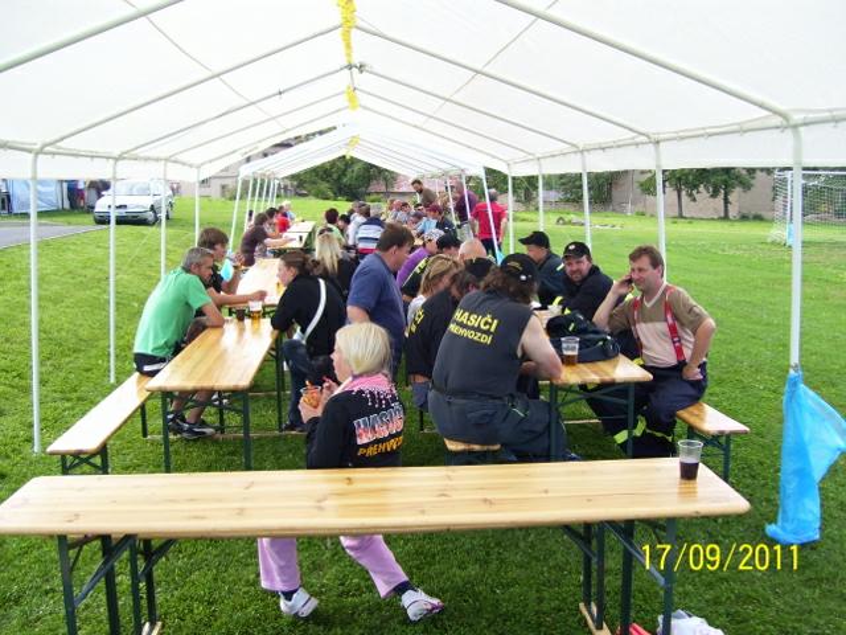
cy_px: 318
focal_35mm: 37
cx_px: 423
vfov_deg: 38.7
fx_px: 904
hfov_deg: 50.1
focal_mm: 6
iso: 80
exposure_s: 1/350
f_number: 2.7
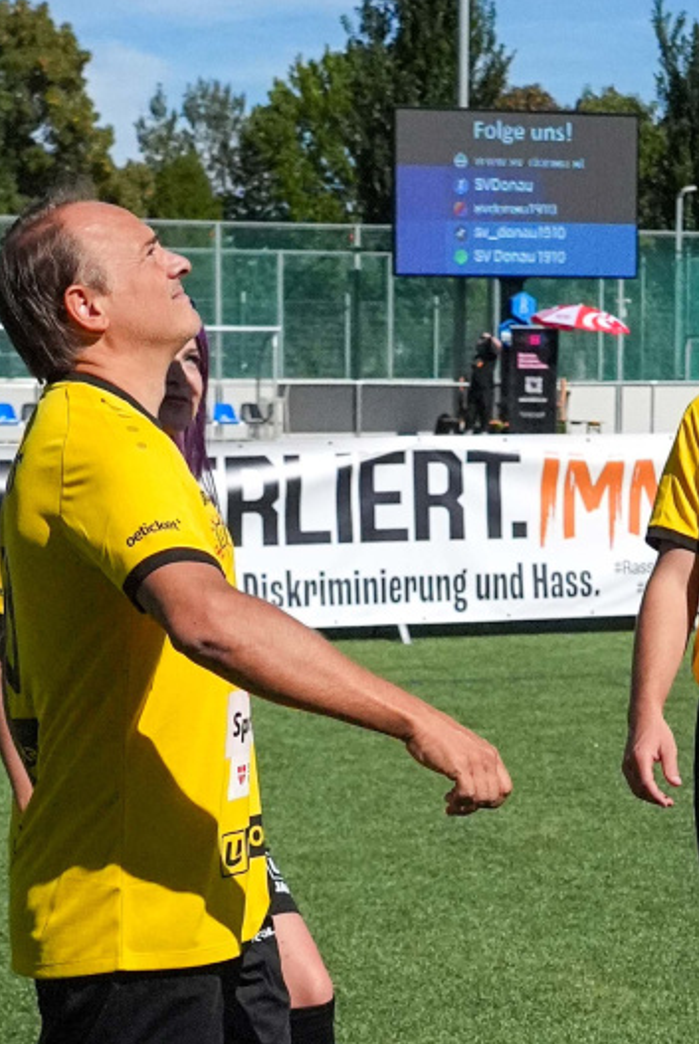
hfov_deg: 15.1
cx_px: 432
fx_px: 2642
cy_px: 804
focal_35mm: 91
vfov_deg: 22.1
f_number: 4.5
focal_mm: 27
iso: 5000
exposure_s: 1/80000
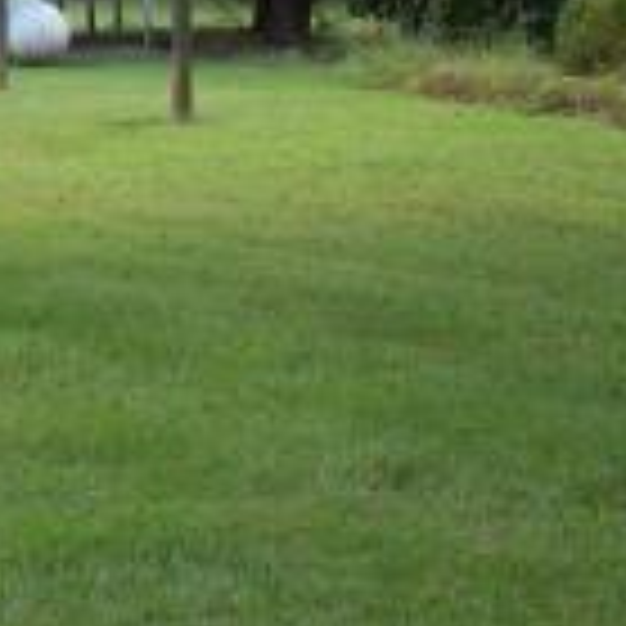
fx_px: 3089
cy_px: 23
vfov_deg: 11.5
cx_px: -626
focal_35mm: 151
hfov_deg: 10.6
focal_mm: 6.2
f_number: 2.8
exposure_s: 1/364
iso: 80
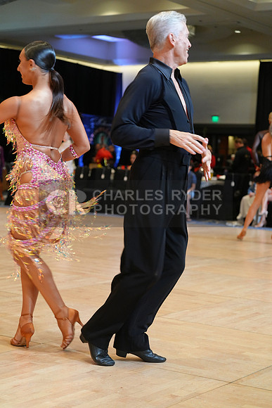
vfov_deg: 28.8
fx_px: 793
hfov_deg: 19.5
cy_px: 204
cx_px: 136
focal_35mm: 70
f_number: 4
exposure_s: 1/160
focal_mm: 70
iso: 2500
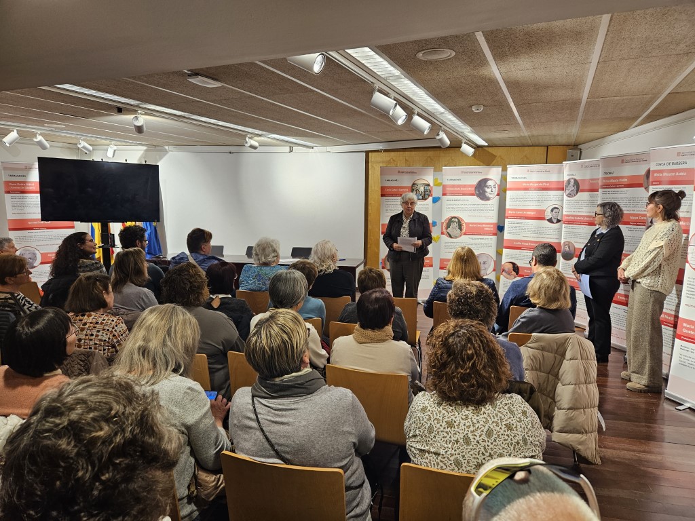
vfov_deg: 58.9
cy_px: 260
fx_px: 462
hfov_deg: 73.9
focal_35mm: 23
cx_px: 348
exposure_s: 1/100
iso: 160
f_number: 1.8
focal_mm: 5.4
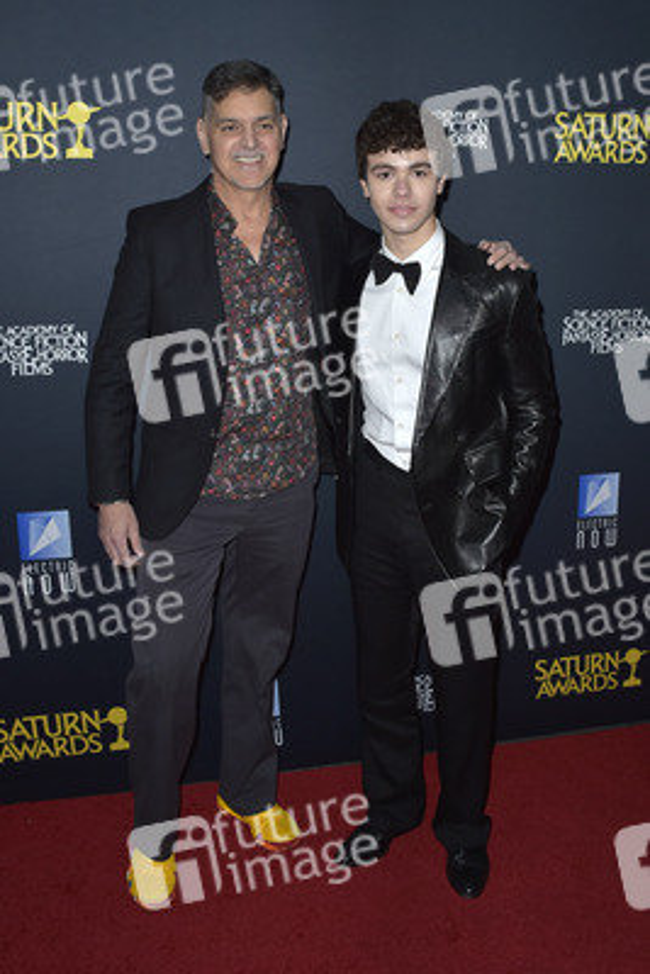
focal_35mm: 32
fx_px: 866
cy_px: 487
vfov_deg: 58.7
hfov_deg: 41.1
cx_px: 325
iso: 250
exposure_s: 1/250
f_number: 6.3
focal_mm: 32
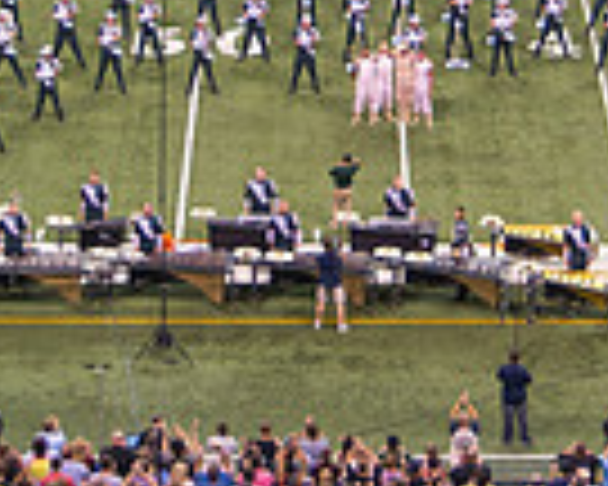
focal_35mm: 181
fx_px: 3257
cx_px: 417
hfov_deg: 10.7
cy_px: -85
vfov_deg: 8.5
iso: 720
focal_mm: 40
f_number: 4.2
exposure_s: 1/200
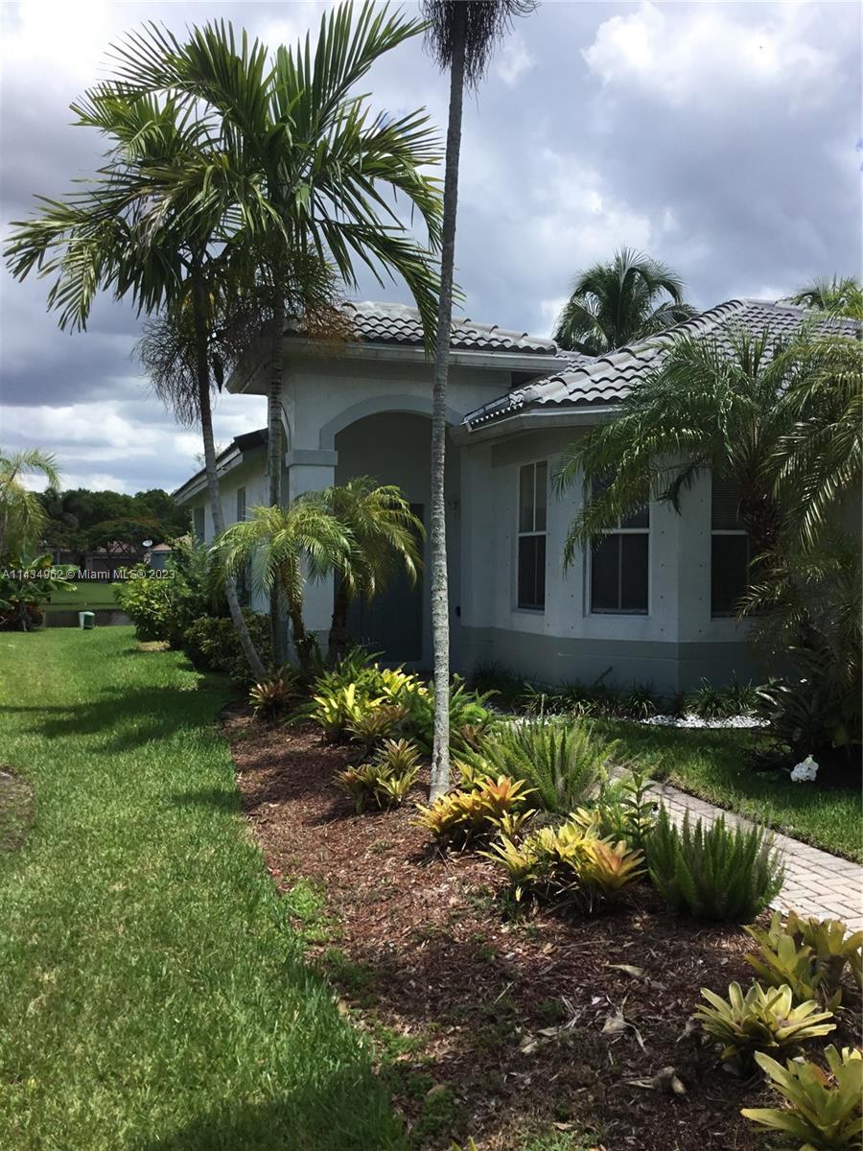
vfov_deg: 58.4
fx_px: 1030
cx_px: 432
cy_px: 576
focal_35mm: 31
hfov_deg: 45.4
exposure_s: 1/1235
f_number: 2.4
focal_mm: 3.3
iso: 25
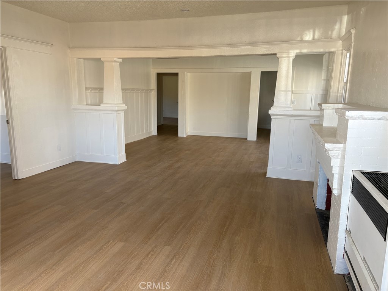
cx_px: 194
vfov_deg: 53.1
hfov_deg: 67.3
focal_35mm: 26
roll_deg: -0.7
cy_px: 146
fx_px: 291
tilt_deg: -10.6
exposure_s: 1/121
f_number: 1.6
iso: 80
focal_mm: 5.96
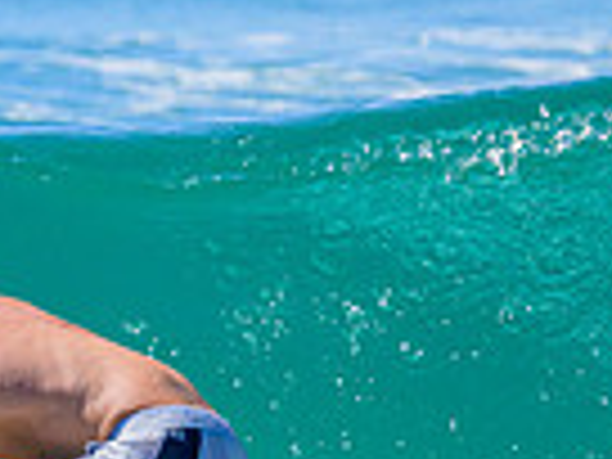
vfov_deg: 0.6
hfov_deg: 0.9
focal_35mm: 2294
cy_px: 628
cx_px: -608
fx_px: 40557
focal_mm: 560
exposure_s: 1/2000
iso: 1600
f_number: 11
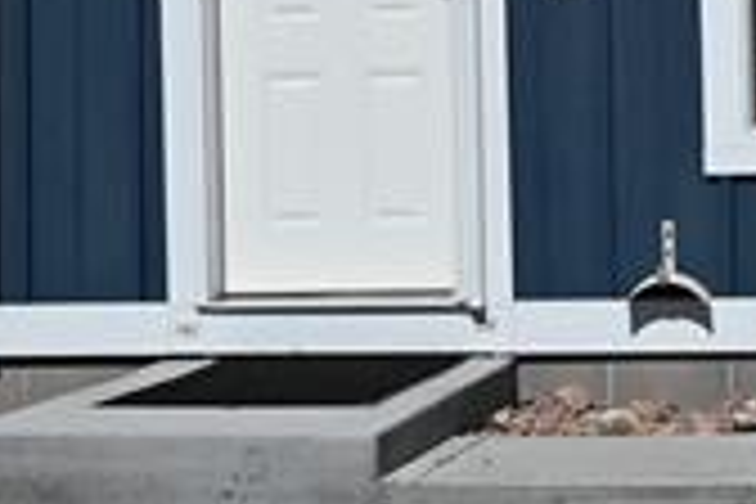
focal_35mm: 133
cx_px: 608
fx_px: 2793
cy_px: 97
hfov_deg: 15.3
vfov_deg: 10.3
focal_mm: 35
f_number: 9
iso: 100
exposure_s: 1/640
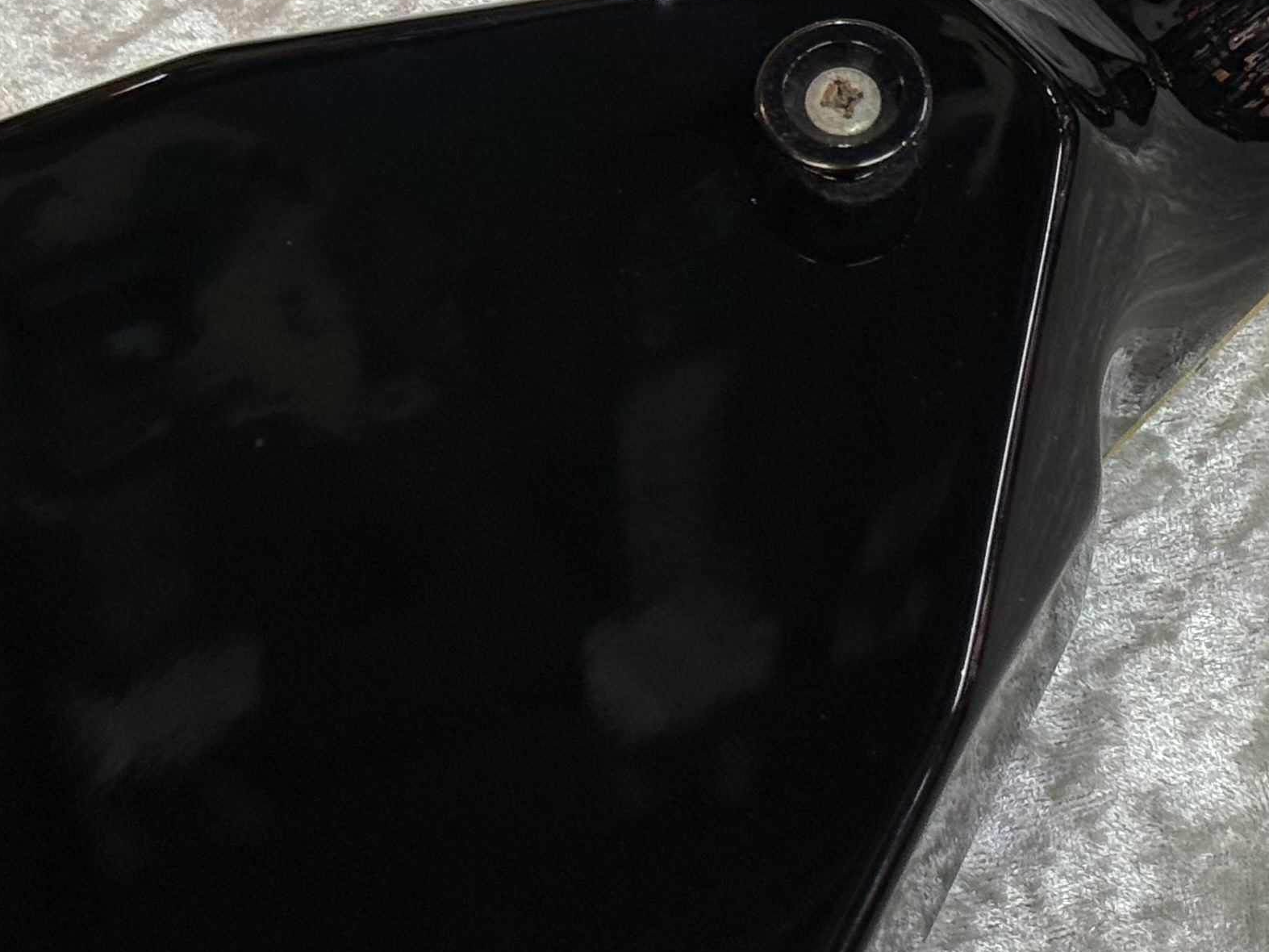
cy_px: 214
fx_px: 4509
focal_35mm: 123
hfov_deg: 16.0
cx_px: 862
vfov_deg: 12.0
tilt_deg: -63.2
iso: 100
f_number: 1.78
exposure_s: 1/60
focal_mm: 6.76
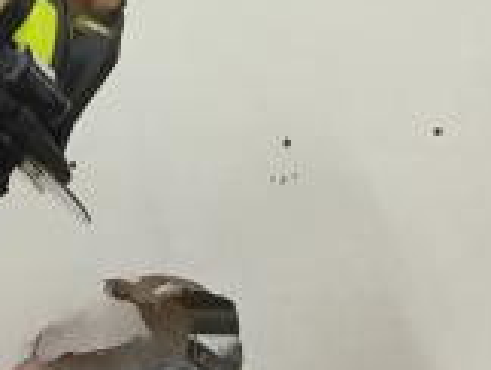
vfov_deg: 9.9
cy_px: 634
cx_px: -24
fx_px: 2031
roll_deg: -0.1
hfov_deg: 13.5
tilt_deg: -11.1
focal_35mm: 143
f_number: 2.2
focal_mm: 4.15
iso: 125
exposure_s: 1/30
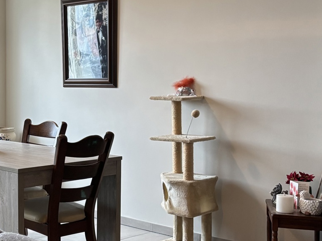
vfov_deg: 22.5
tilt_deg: -2.3
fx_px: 605
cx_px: 12
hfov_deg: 28.3
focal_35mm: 65
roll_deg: -0.7
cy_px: 88
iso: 320
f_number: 1.6
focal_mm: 5.96
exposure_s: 1/50
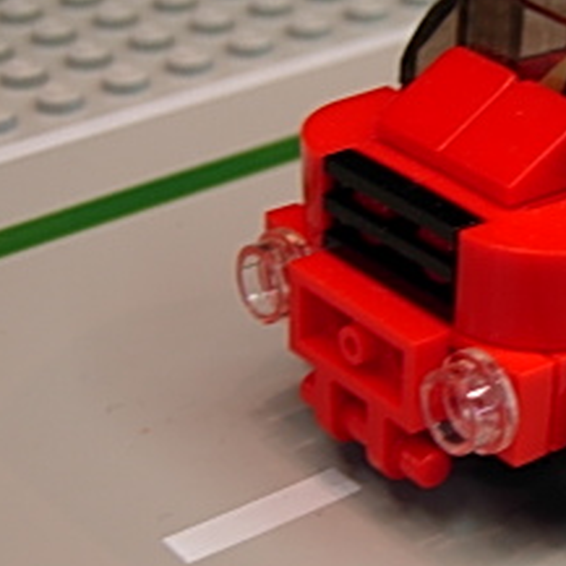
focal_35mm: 125
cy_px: 292
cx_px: 696
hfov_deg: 13.5
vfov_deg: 14.0
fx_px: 2312
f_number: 3.1
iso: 50
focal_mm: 10.1
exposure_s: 1/9.7
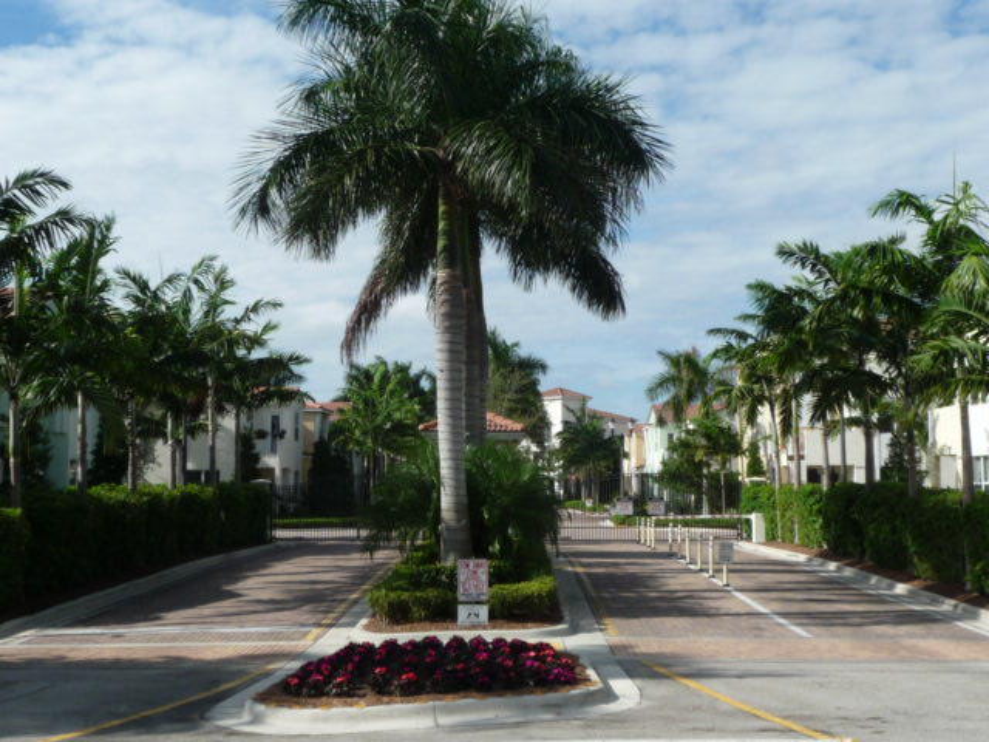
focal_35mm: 45
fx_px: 1286
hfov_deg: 42.1
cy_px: 371
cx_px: 494
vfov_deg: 32.2
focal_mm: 4.7
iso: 100
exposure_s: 1/250
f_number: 8
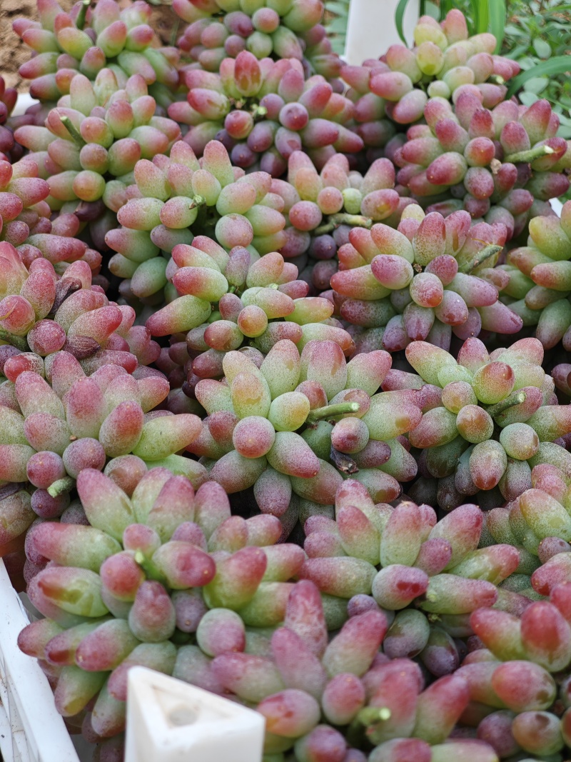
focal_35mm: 75
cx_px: 286
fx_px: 1650
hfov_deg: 19.6
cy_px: 381
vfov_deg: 26.0
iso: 160
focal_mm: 12.28
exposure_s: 1/100
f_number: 1.8
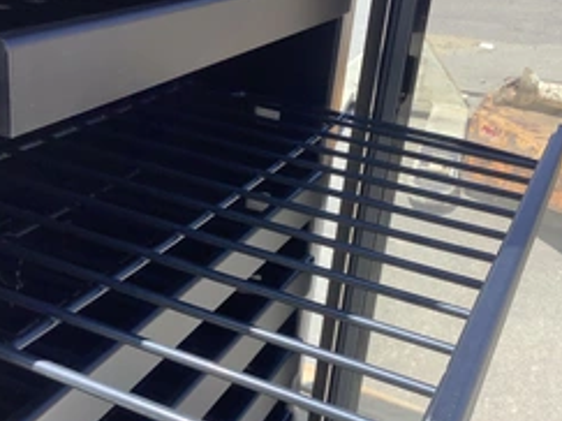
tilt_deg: -25.6
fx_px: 828
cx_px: 229
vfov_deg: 28.5
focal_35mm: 51
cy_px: 248
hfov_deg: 37.4
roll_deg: -4.2
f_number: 2.4
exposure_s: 1/229
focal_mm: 3.3
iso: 25
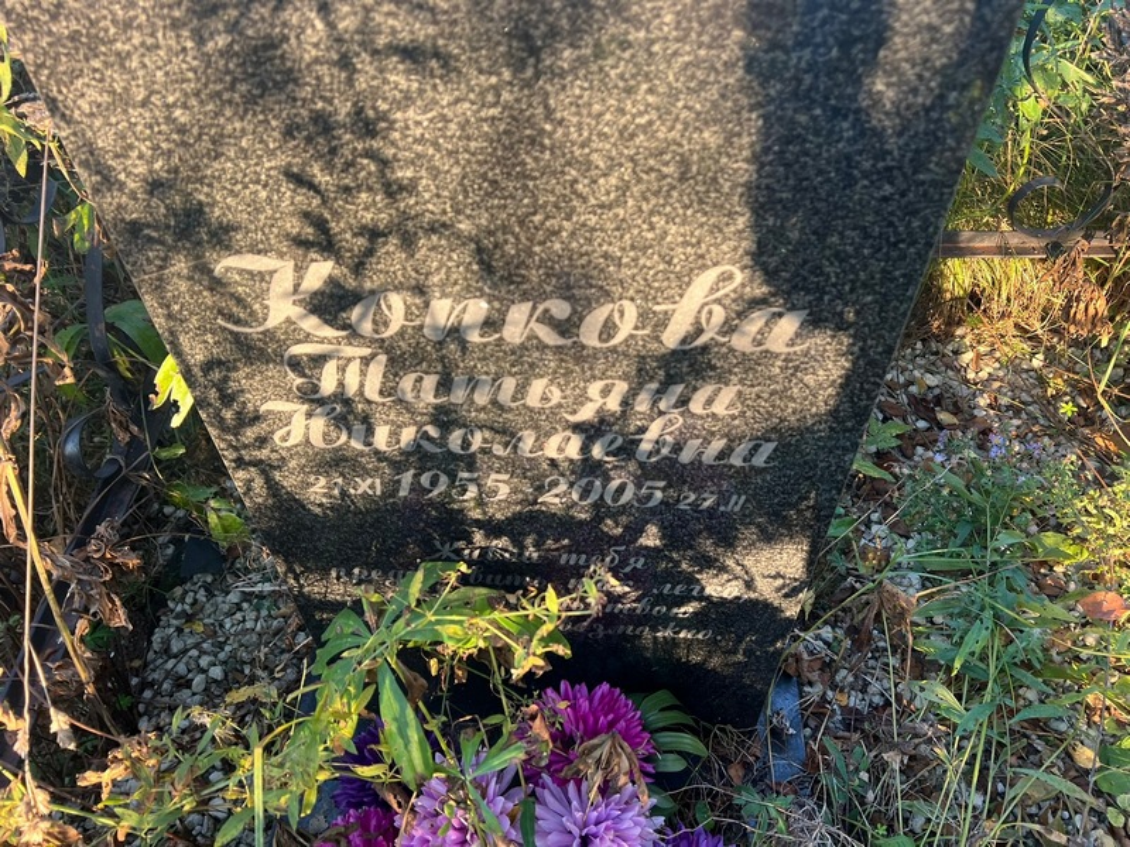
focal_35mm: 26
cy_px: 424
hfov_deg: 67.3
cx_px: 565
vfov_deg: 53.1
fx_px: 849
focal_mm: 5.7
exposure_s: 1/121
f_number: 1.5
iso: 50
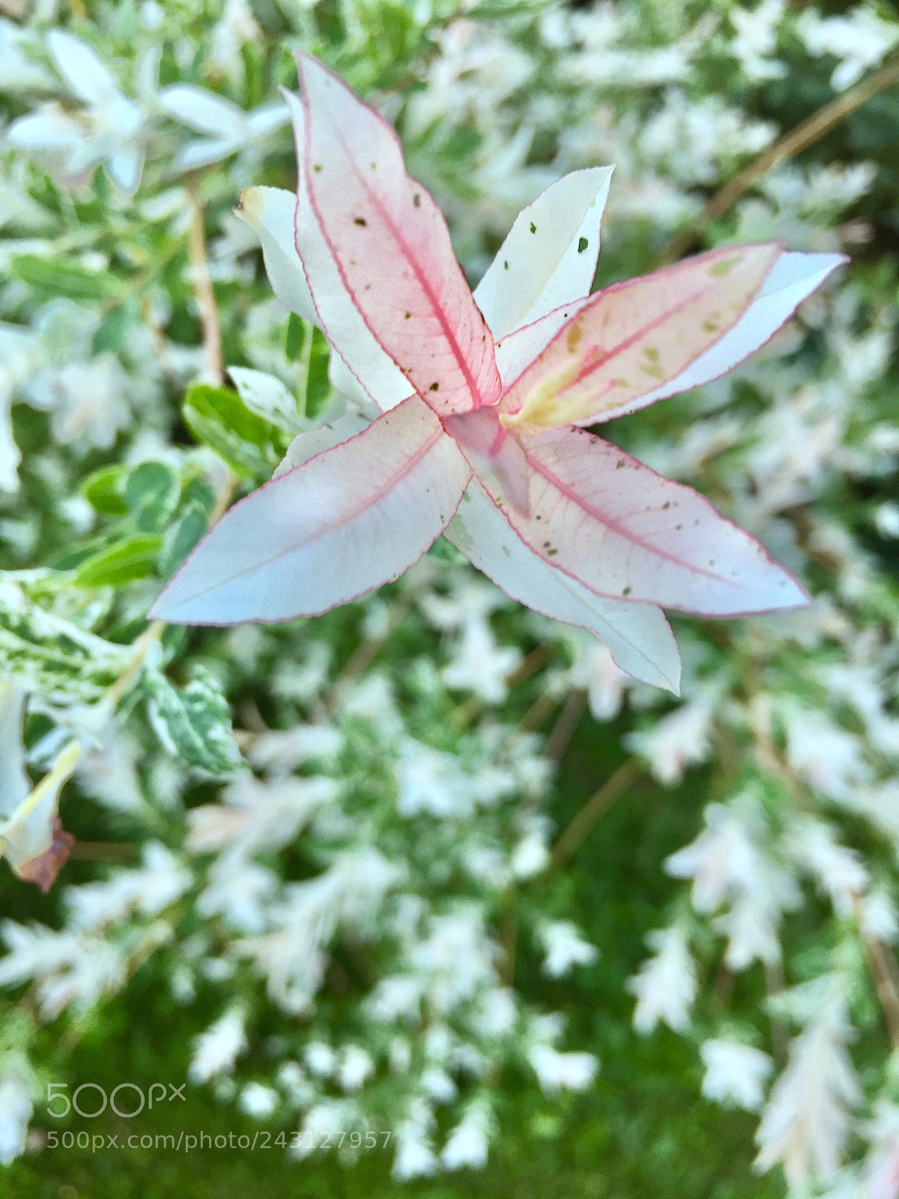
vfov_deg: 61.7
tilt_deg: -25.9
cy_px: 600
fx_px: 1004
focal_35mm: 29
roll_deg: -18.3
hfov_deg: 48.2
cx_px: 450
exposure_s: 1/60
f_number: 2.2
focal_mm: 4.15
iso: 32
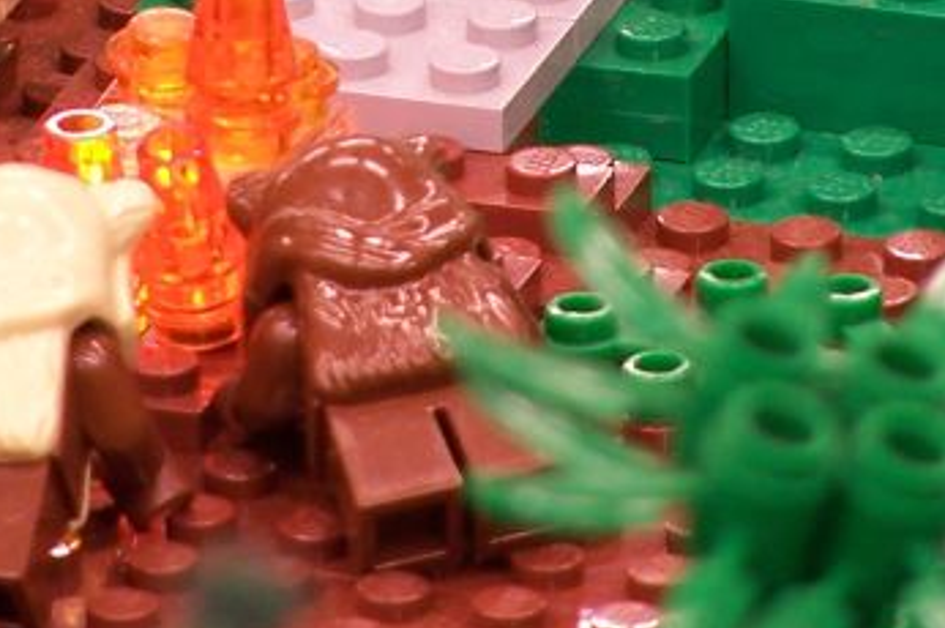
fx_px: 30709
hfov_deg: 1.8
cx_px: 423
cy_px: -177
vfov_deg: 1.2
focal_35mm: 1171
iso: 80
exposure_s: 1/2
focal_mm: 63
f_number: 3.7
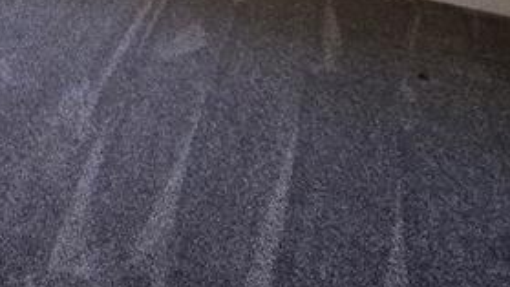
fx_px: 703
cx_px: -88
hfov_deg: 33.3
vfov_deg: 16.0
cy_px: -334
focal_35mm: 52
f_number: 2.2
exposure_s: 1/60
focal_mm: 2.2
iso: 100
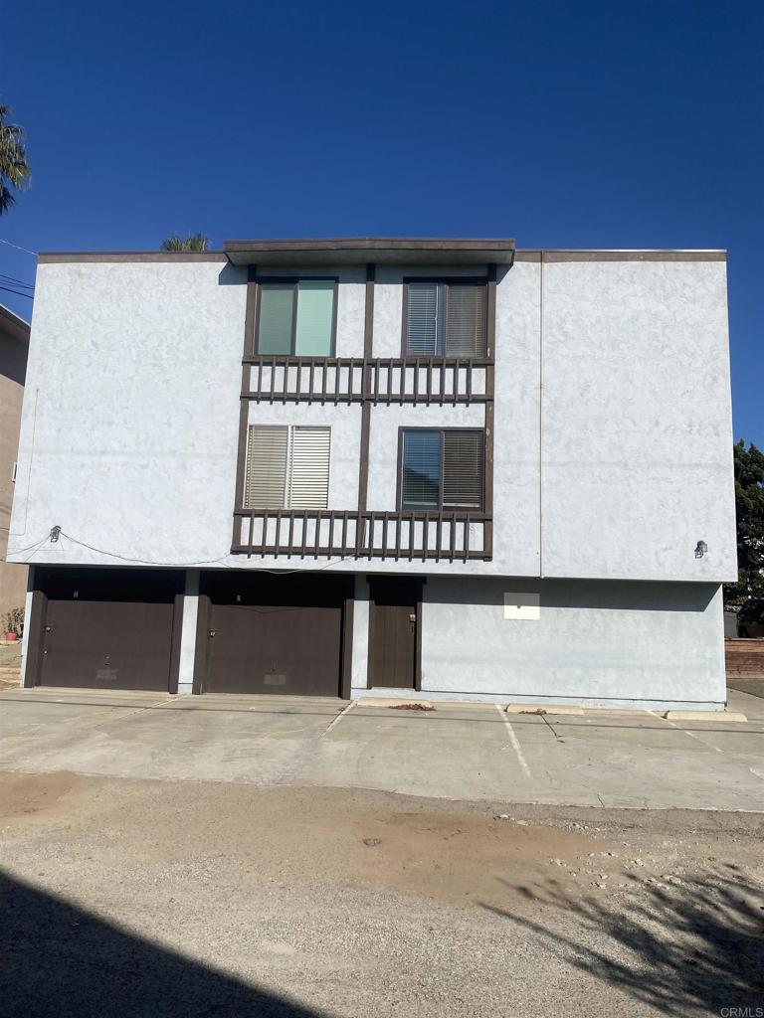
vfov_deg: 67.3
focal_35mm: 26
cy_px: 509
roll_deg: -1.4
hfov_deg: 53.1
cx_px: 382
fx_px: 765
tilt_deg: +9.6
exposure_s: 1/7194
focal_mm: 4.25
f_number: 1.8
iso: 32
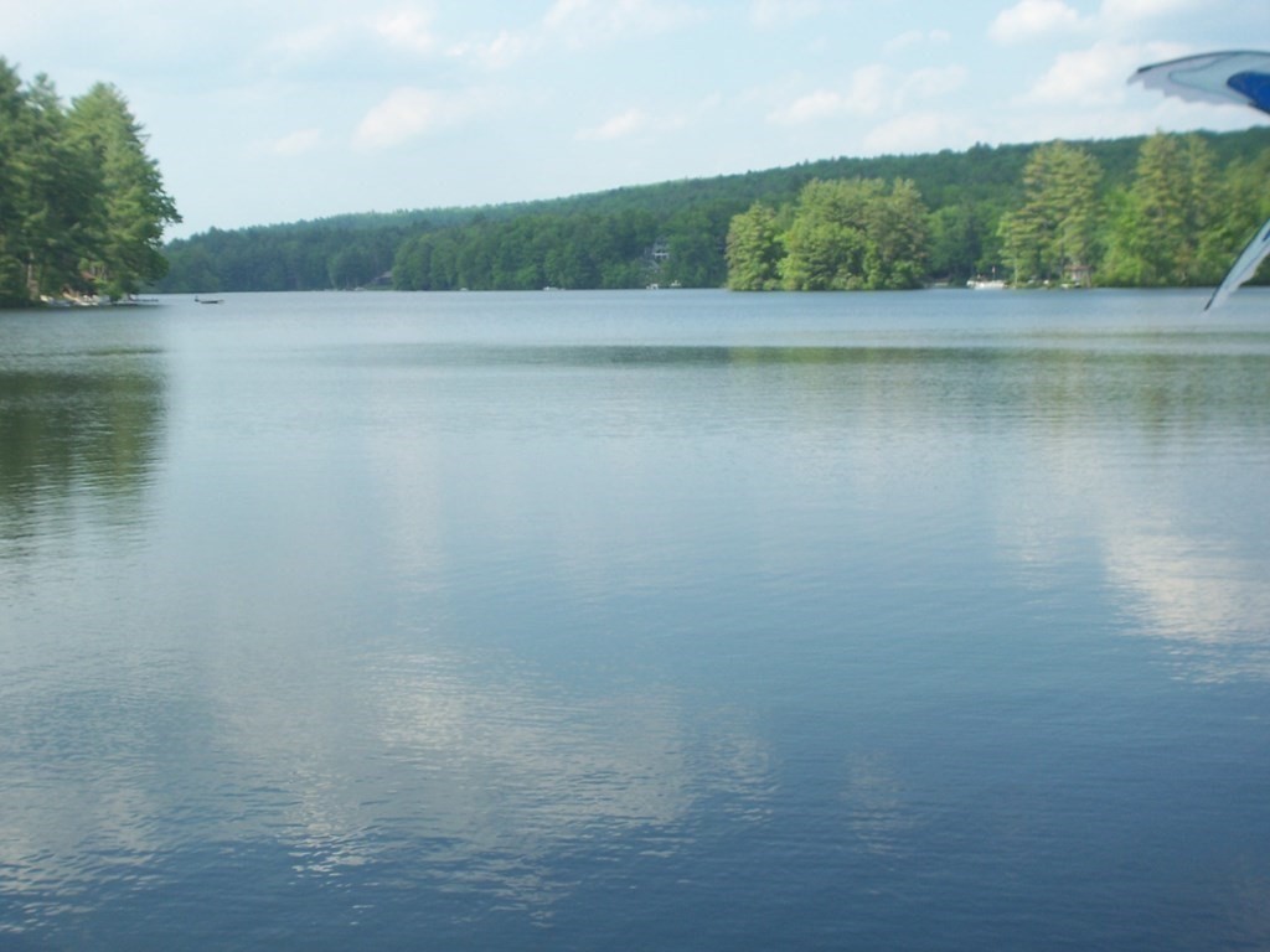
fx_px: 2238
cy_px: 476
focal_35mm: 61
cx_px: 635
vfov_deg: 24.0
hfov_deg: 31.7
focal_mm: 9.9
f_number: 4.1
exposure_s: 1/320
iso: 64
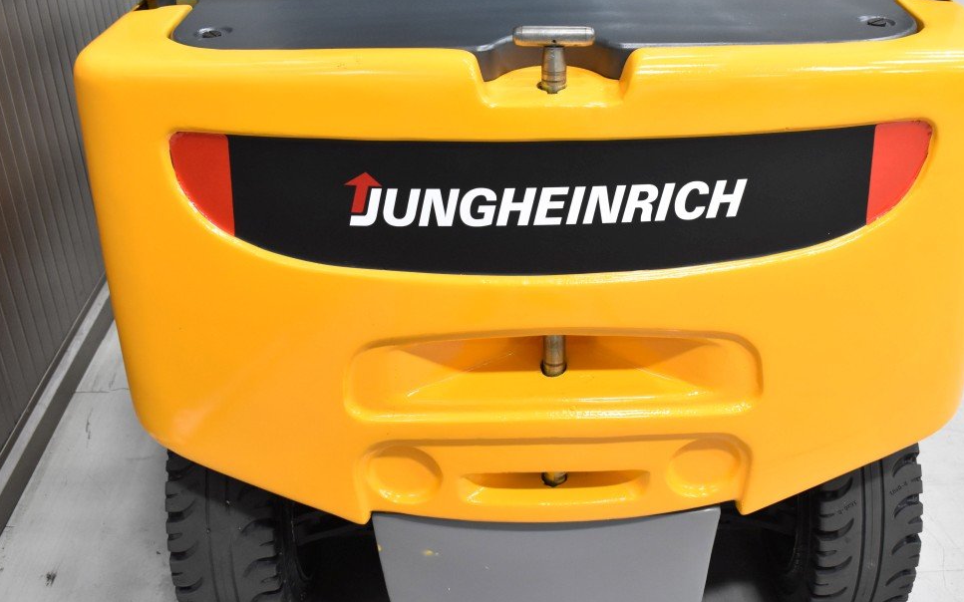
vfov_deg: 29.4
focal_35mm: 44
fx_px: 1146
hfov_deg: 45.5
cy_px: 316
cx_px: 546
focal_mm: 23
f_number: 5
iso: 1600
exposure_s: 1/30
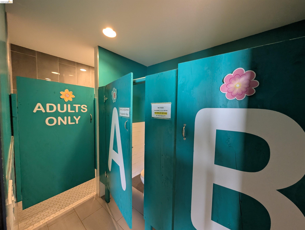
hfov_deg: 110.5
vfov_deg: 94.6
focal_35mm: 12
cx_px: 152
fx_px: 106
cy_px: 115
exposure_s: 1/60
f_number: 1.7
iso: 383
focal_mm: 2.02
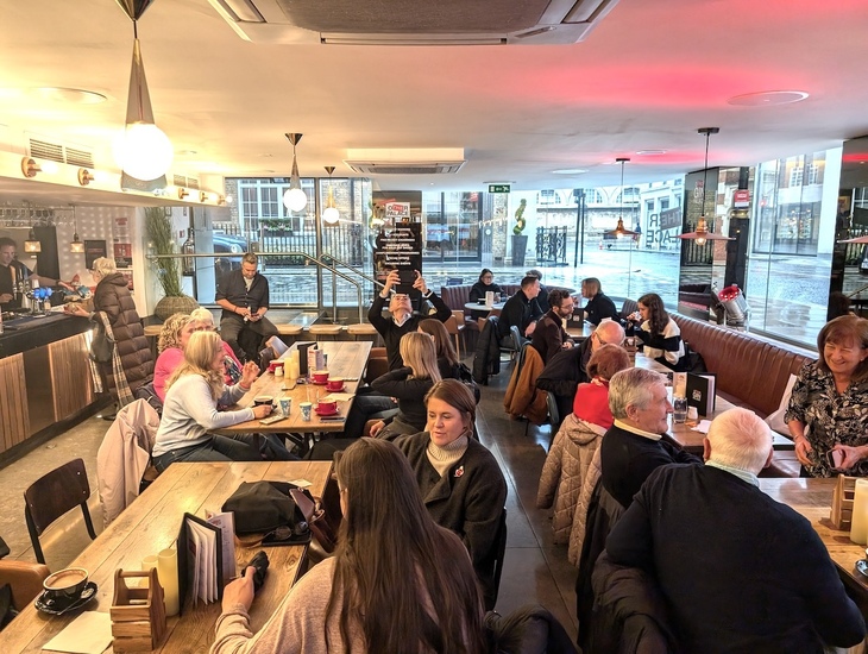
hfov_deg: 71.5
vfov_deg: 57.0
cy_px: 327
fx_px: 603
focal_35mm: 24
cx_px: 434
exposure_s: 1/100
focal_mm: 6.9
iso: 150
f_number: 1.68
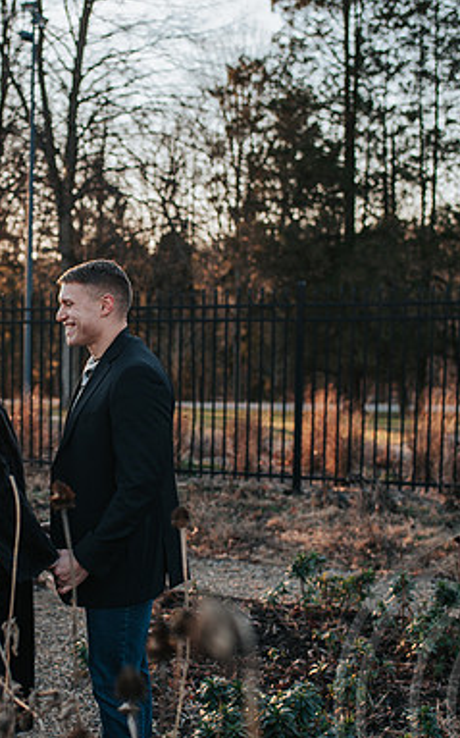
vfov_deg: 35.7
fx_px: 1145
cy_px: 371
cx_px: 67
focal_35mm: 57
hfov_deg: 22.3
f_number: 2.8
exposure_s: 1/500
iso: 180
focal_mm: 35
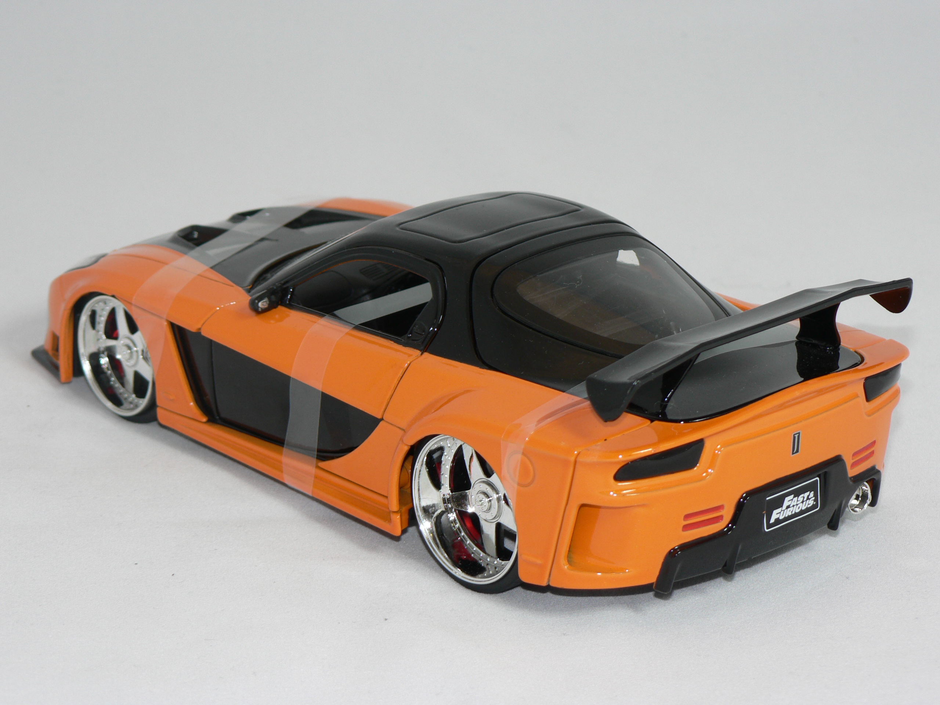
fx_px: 2824
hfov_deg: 18.9
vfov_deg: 14.2
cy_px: 352
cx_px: 470
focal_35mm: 104
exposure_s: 1/60
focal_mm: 17.3
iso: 80
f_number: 3.2
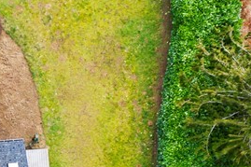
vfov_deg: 11.8
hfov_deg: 16.0
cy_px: 201
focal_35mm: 113
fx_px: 787
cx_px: -164
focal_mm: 10.26
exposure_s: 1/60
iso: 100
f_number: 2.8
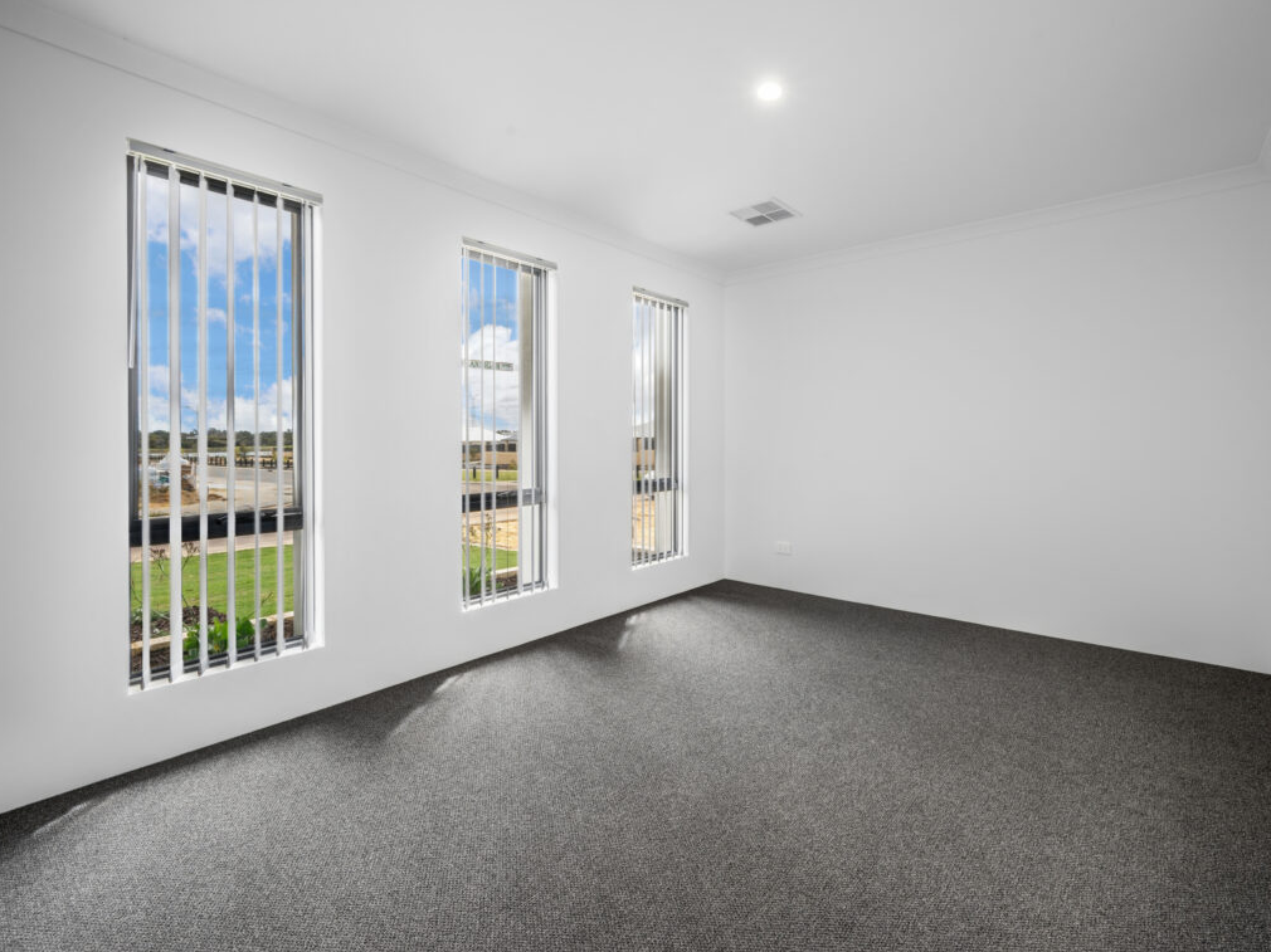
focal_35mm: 16
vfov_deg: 78.0
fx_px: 587
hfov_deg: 94.1
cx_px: 707
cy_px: 450
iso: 400
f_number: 11
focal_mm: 14
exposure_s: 1/10
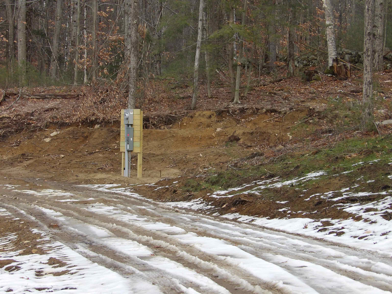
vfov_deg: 14.5
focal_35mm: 102
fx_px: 1155
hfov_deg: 19.3
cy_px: 147
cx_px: 196
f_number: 4.2
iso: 100
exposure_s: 1/217
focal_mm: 18.2
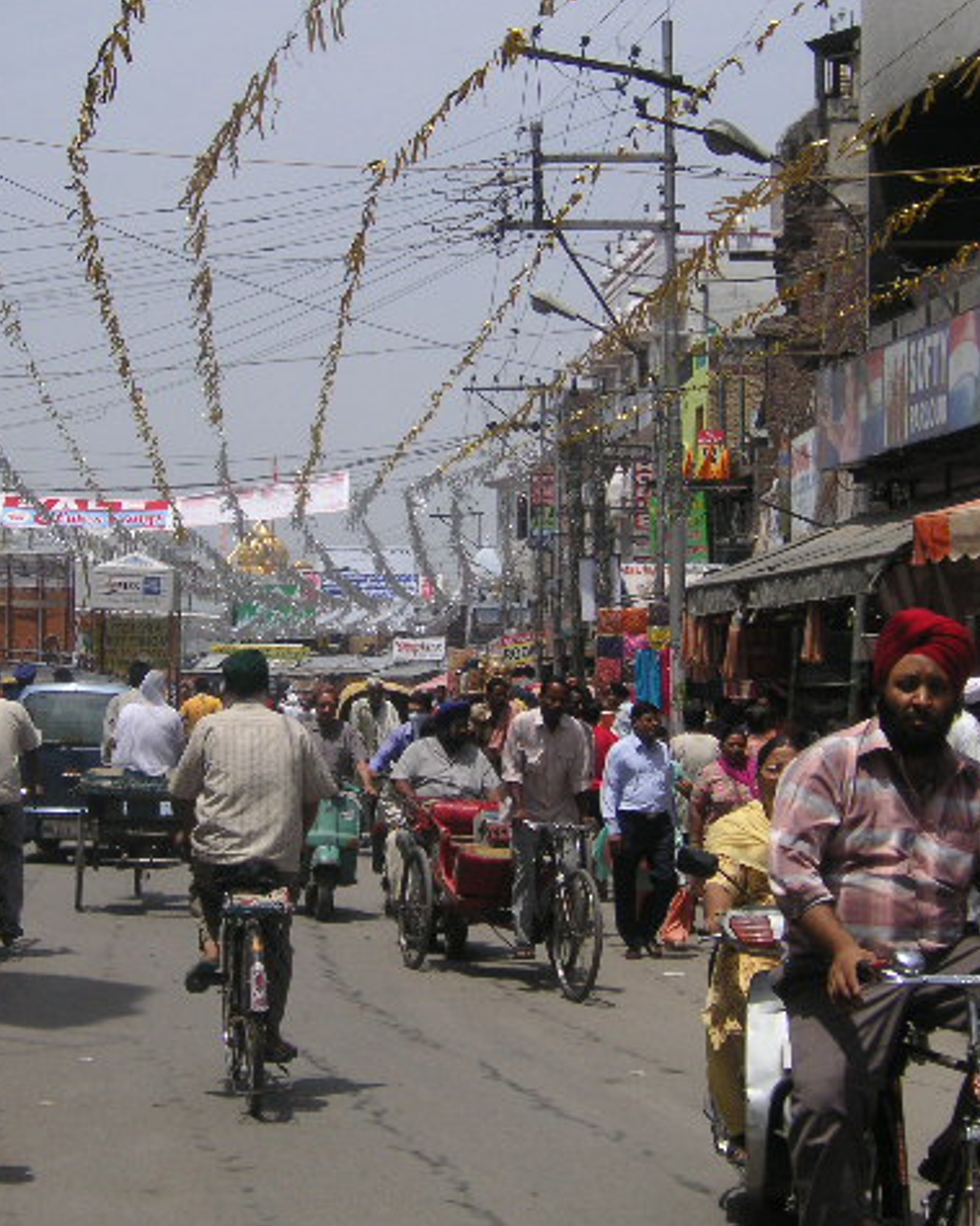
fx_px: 3155
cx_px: 212
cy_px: 610
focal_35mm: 87
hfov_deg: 17.5
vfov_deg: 22.0
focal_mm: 11
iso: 50
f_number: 4
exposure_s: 1/750
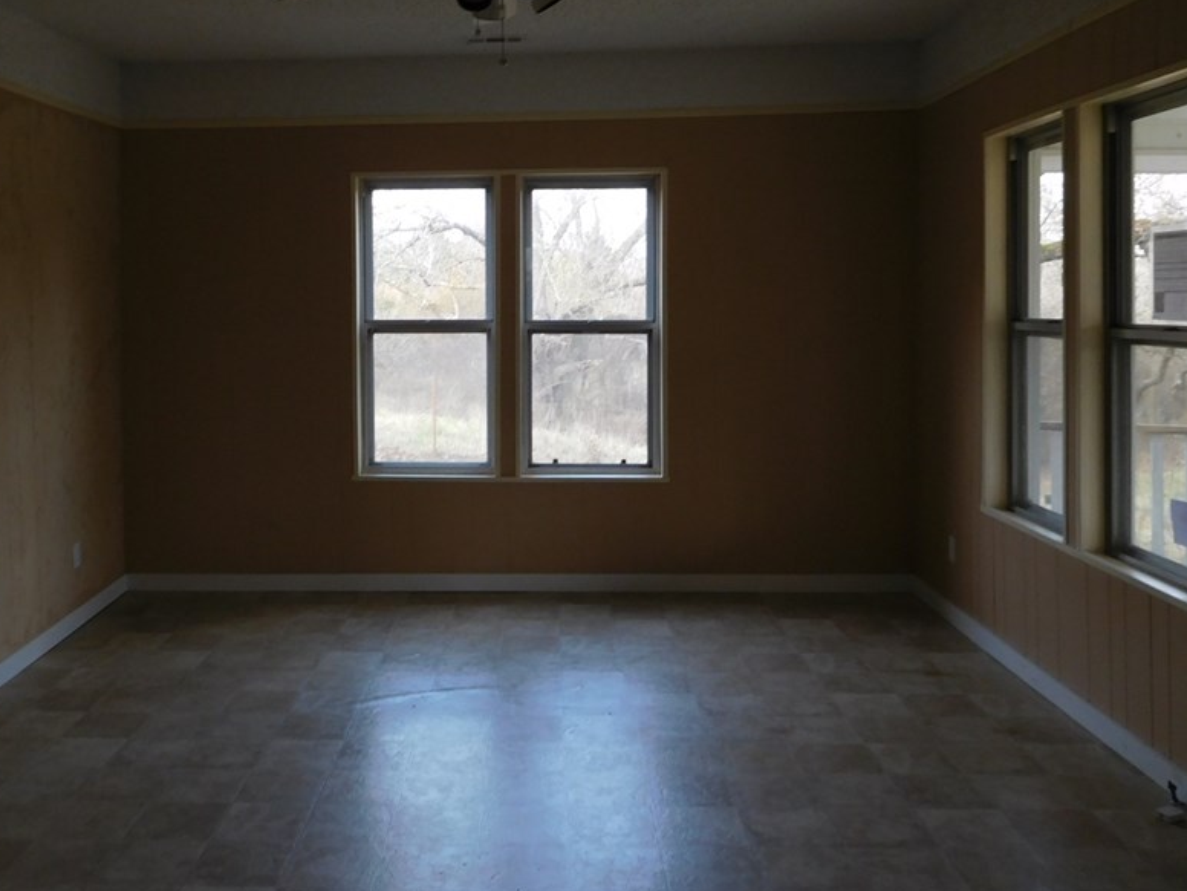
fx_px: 1132
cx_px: 467
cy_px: 335
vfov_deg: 42.6
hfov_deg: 54.9
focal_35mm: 33
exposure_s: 1/30
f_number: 3.4
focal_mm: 4.5
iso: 125
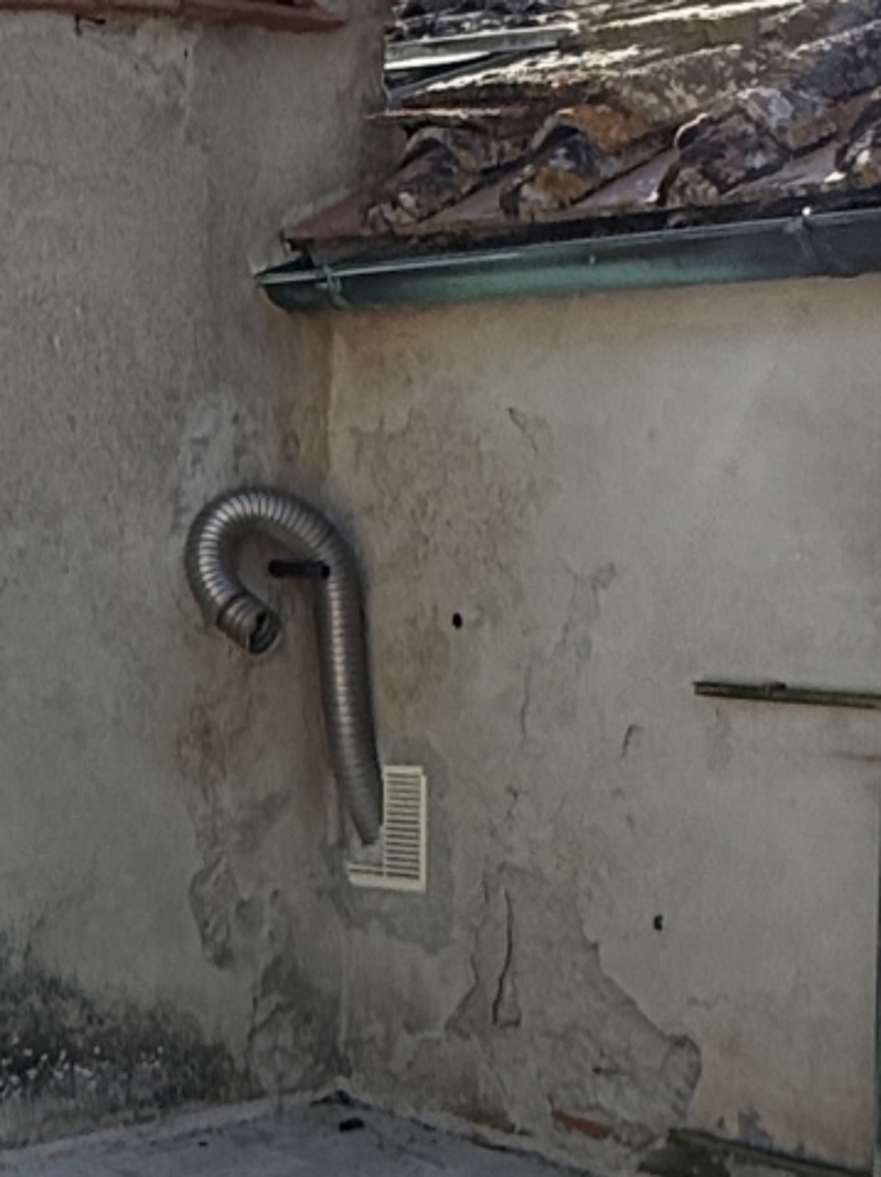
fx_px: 2547
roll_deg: +1.2
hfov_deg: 19.4
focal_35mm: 75
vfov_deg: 25.8
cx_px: 167
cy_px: 847
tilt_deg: -8.6
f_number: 2.2
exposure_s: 1/1235
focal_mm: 2.22
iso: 64
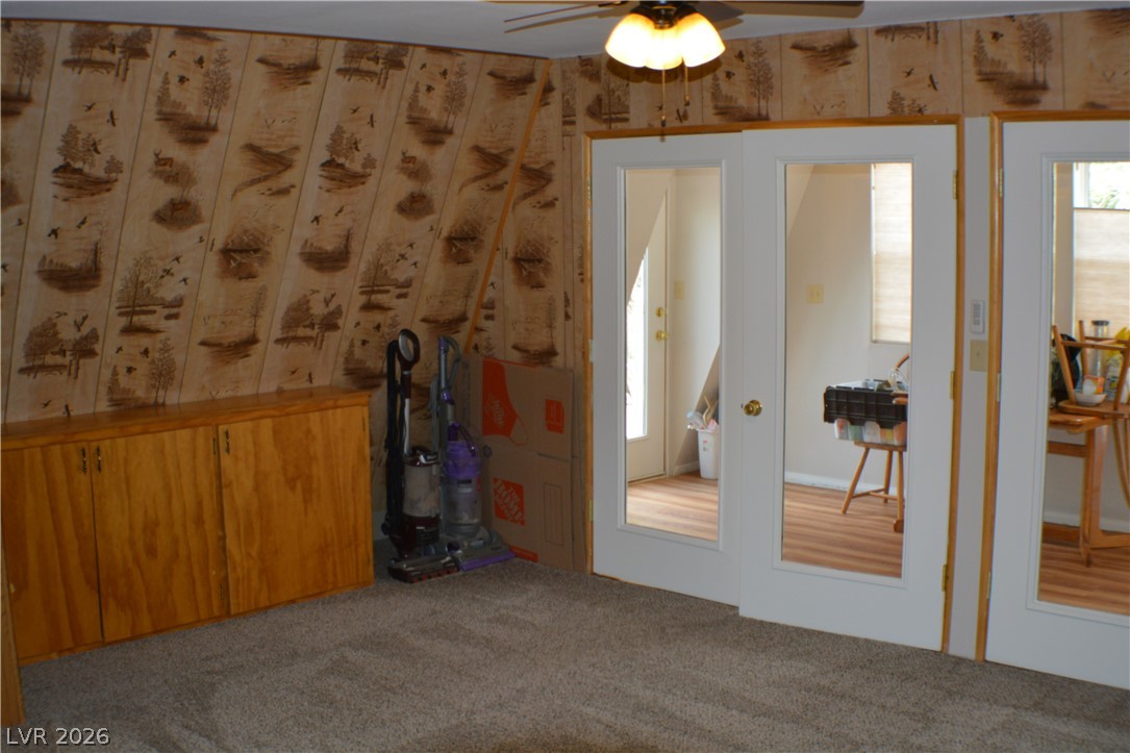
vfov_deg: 23.8
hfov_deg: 35.1
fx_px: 1789
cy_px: 376
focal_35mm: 57
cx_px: 565
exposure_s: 1/60
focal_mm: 38
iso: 640
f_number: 5
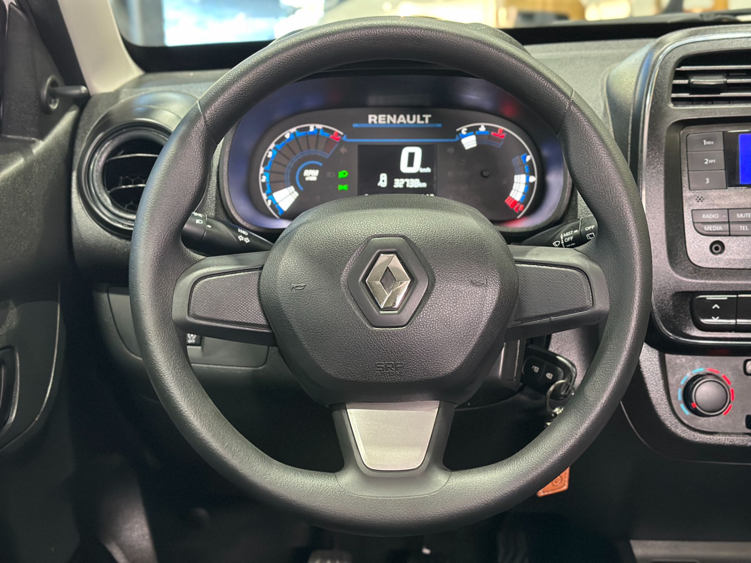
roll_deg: +0.7
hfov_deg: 39.7
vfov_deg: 30.3
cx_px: 376
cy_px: 282
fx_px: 1041
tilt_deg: -18.5
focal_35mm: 48
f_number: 1.78
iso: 640
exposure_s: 1/40
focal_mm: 6.86
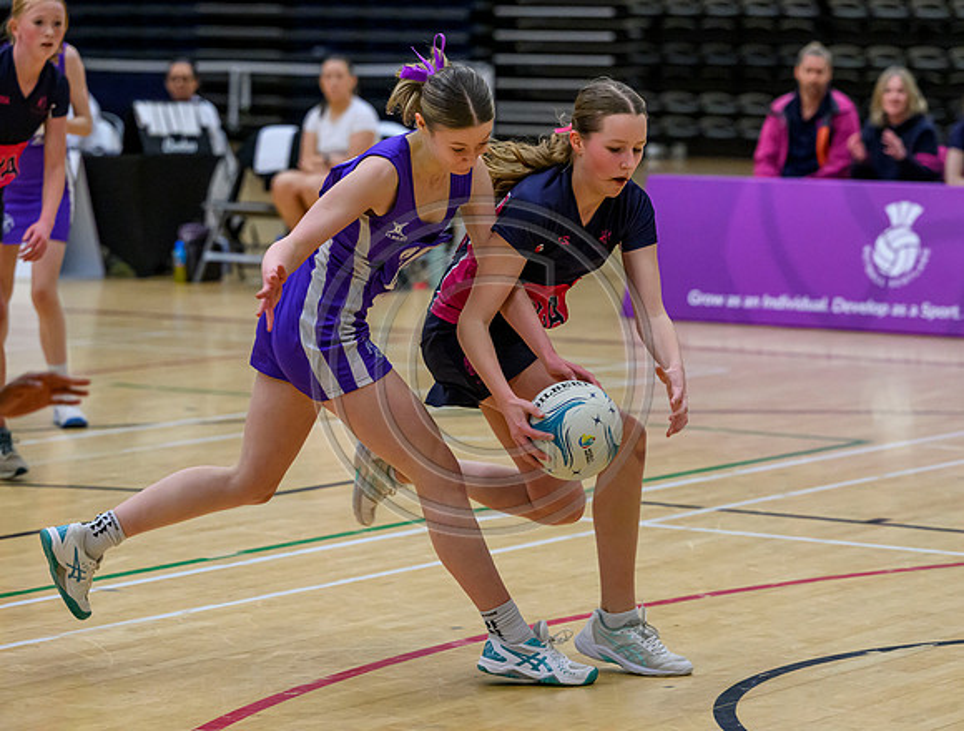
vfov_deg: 10.5
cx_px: 533
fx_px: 3966
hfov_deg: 13.9
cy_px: 318
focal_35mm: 142
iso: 6400
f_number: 3.5
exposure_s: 1/1000
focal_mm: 115
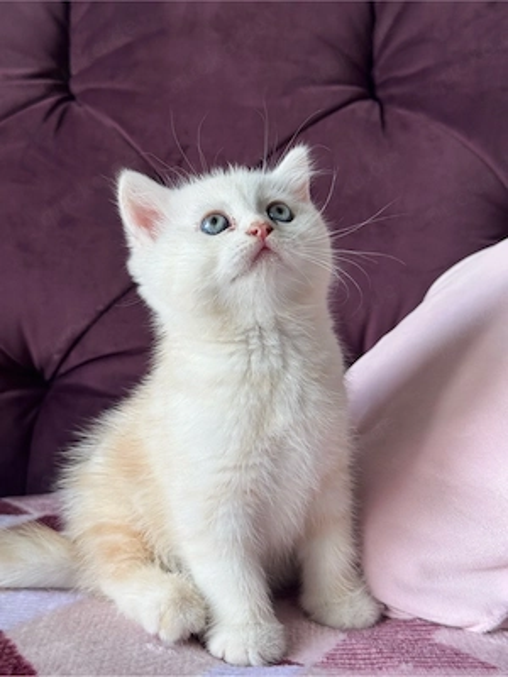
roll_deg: -0.2
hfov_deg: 30.3
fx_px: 939
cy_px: 338
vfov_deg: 39.7
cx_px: 254
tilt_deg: -9.5
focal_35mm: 48
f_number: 1.78
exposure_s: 1/167
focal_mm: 6.76
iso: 64
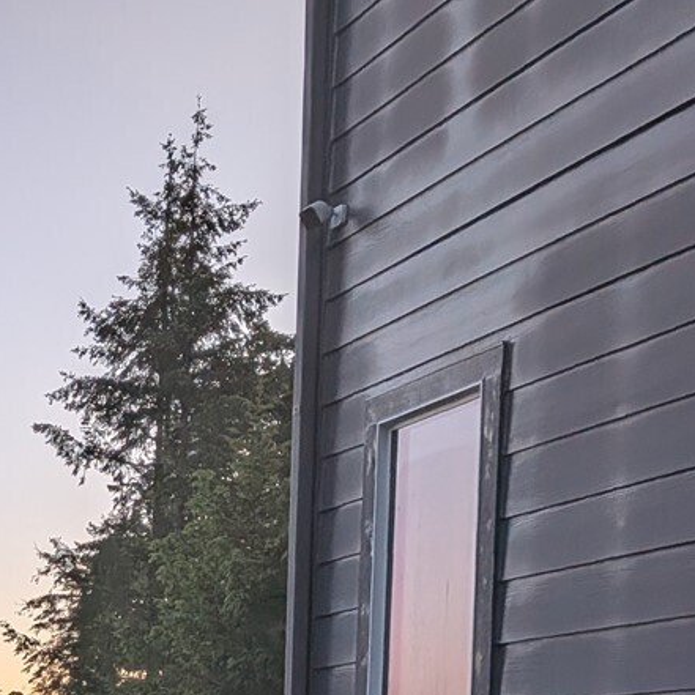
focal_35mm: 77
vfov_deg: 20.6
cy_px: 894
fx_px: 1749
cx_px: -183
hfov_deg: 20.7
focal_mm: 4.53
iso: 27
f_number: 1.7
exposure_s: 1/191
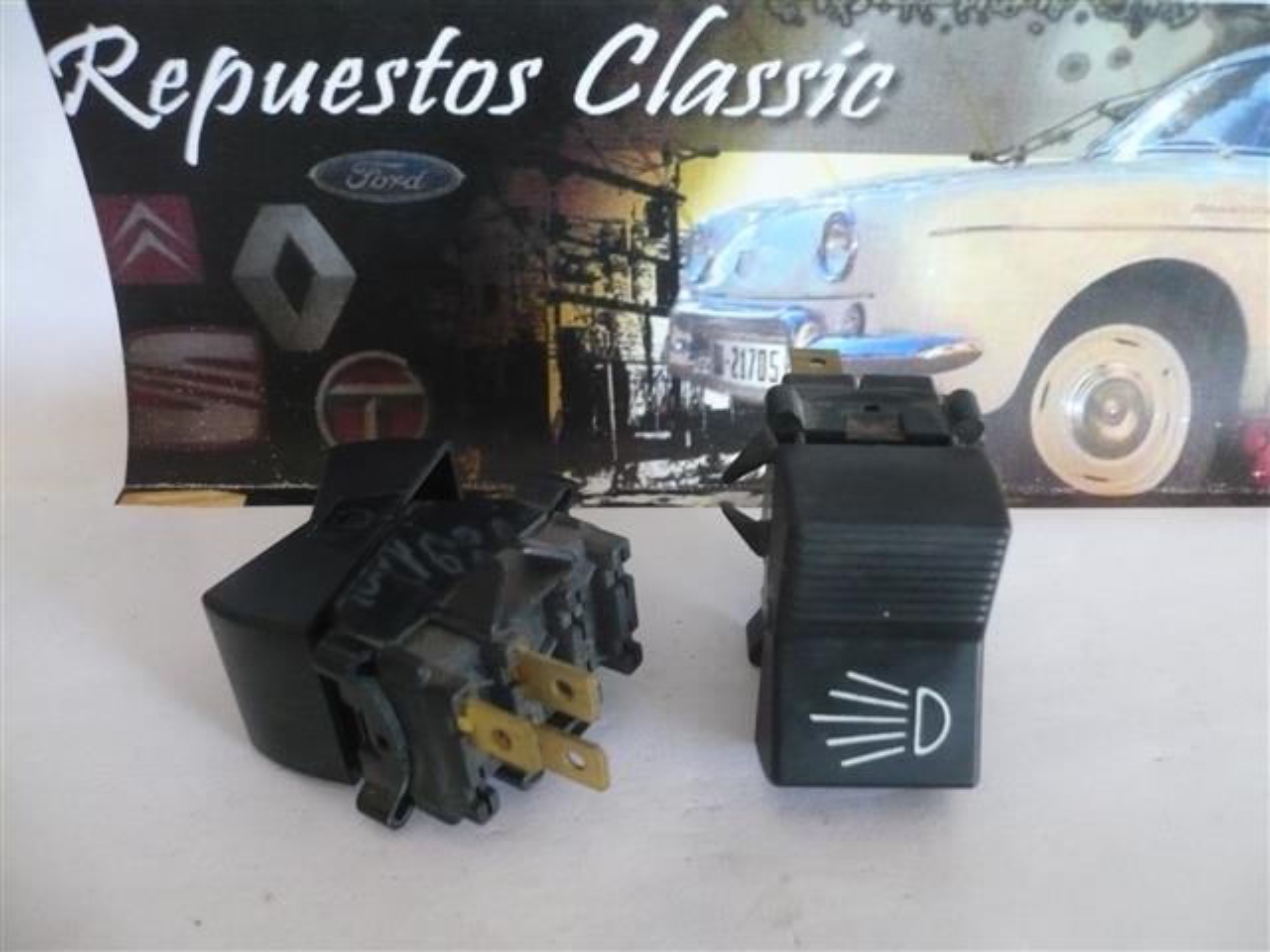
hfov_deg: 52.6
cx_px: 635
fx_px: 1284
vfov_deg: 40.7
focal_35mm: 35
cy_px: 476
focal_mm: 5.8
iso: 400
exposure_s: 1/40
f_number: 2.8
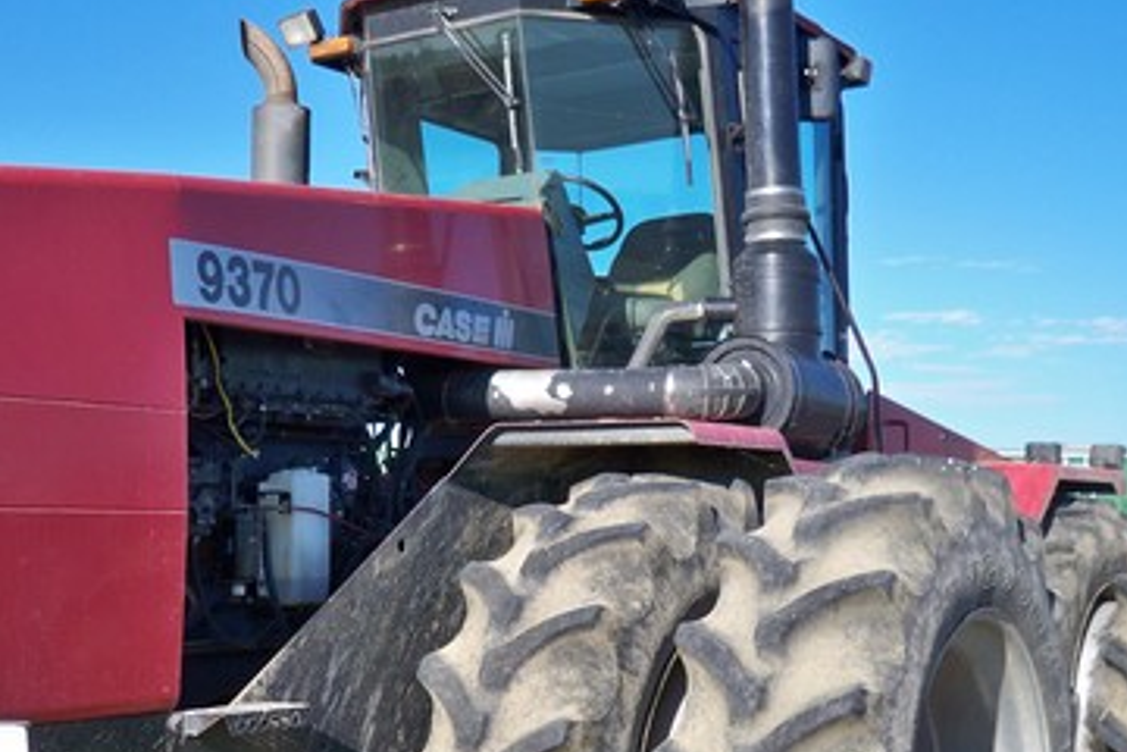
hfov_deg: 36.2
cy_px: 483
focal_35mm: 55
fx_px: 1722
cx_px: 491
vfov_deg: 24.5
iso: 80
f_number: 3.1
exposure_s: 1/500
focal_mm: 6.3
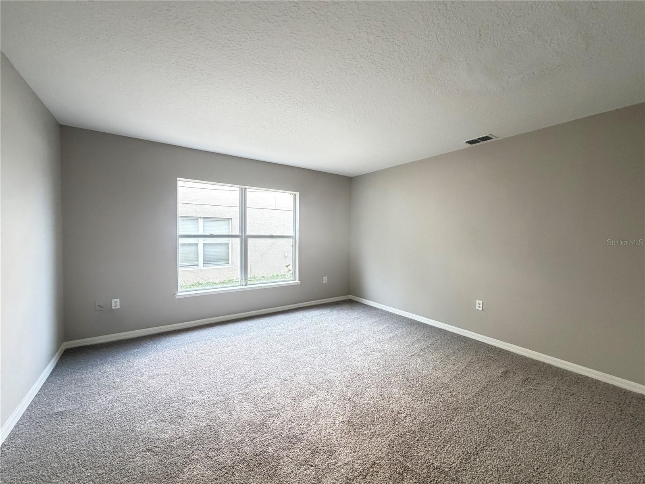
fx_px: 261
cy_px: 242
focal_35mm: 14
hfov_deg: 102.1
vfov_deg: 85.7
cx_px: 322
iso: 400
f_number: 2.2
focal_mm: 2.22
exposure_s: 1/60
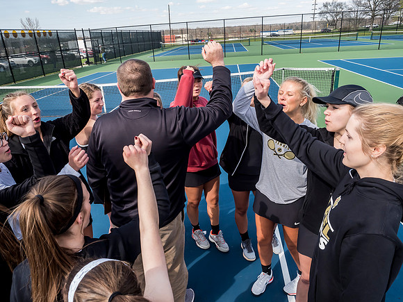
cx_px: 202
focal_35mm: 24
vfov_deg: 56.8
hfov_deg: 71.6
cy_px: 151
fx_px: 279
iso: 800
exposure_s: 1/1000
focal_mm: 12
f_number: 5
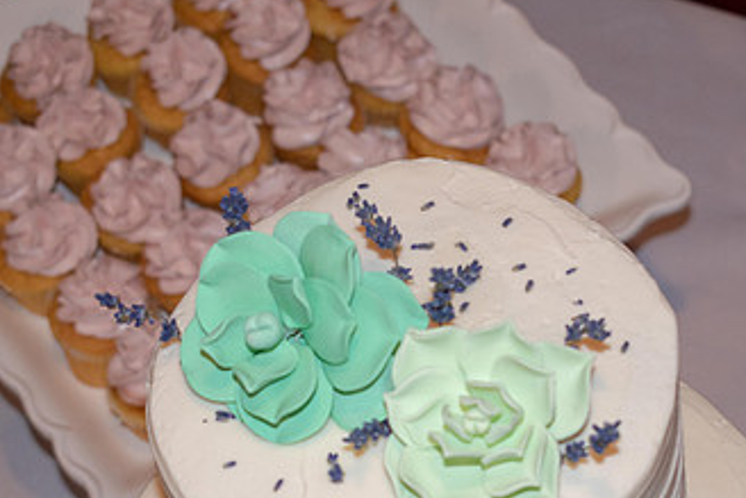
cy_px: 429
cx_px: 478
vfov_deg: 12.8
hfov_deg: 19.2
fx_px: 2197
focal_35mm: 106
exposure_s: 1/80
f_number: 4.8
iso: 800
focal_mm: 40
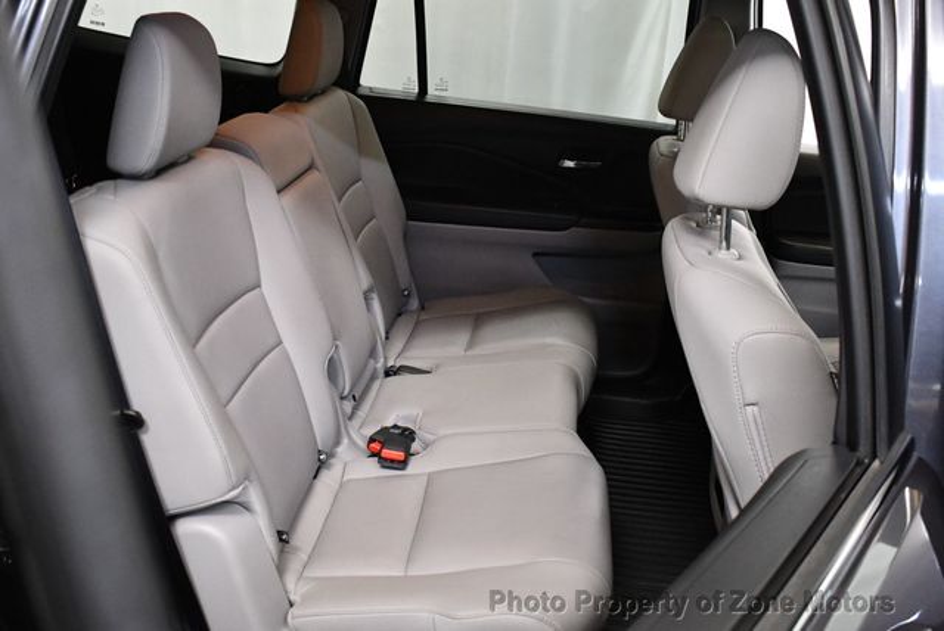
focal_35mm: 36
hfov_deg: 53.1
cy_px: 316
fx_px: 945
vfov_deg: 36.9
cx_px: 472
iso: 2800
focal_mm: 18
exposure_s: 1/125
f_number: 3.5
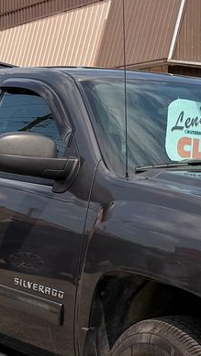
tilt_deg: -0.5
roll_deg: -1.1
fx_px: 814
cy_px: 201
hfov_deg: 13.9
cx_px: 182
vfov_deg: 24.7
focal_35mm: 86
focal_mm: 6.76
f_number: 1.78
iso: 80
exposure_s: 1/3953
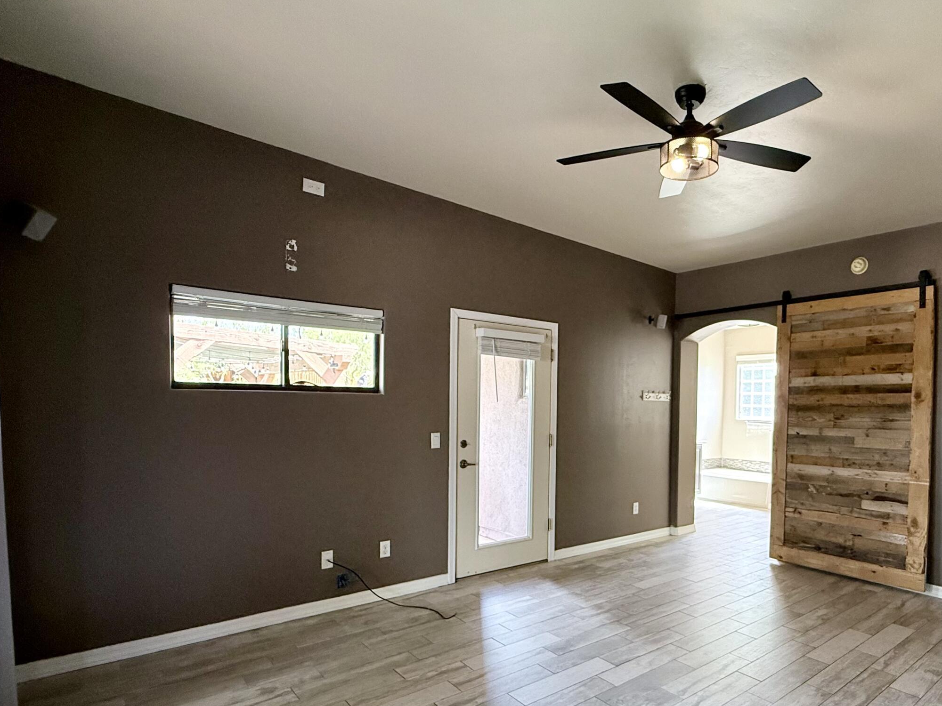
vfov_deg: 62.8
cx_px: 597
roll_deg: -1.3
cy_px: 426
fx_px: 571
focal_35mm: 21
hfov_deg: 77.4
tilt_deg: -2.4
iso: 250
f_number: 2.2
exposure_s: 1/99
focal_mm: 2.22
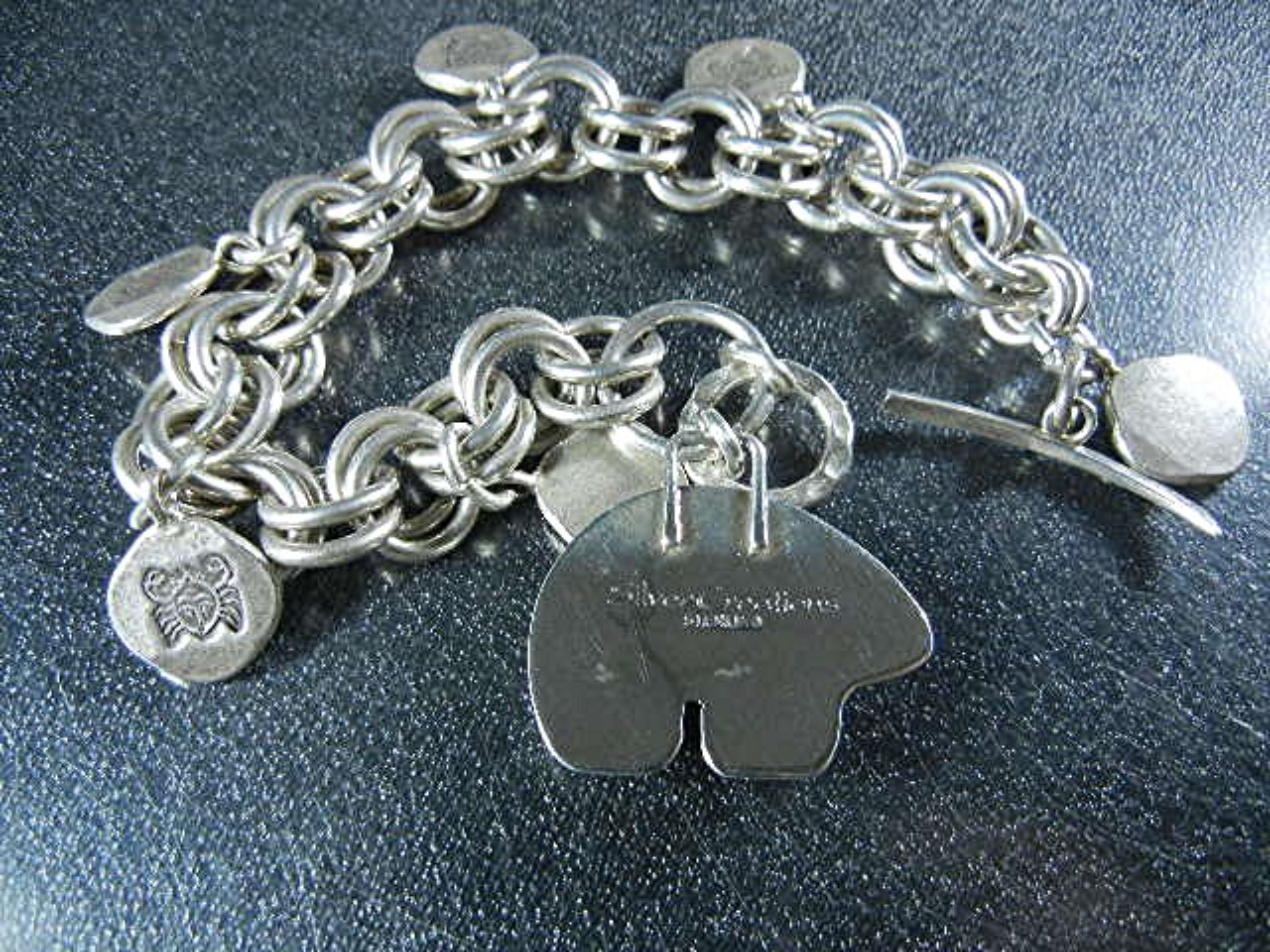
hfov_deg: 60.0
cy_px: 476
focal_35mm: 30
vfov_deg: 46.8
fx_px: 1101
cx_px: 635
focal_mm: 5.4
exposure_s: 1/37
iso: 400
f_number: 3.5
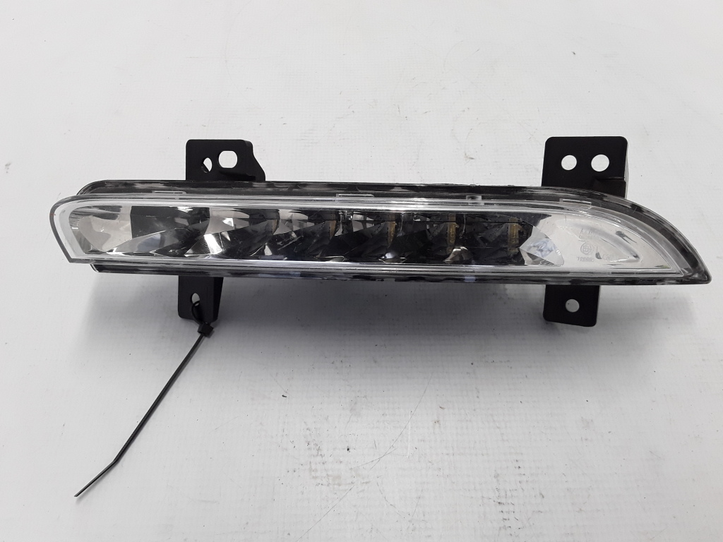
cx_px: 362
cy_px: 271
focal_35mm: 27
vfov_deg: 51.4
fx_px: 564
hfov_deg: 65.3
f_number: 1.9
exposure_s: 1/33
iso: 50
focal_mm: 2.91
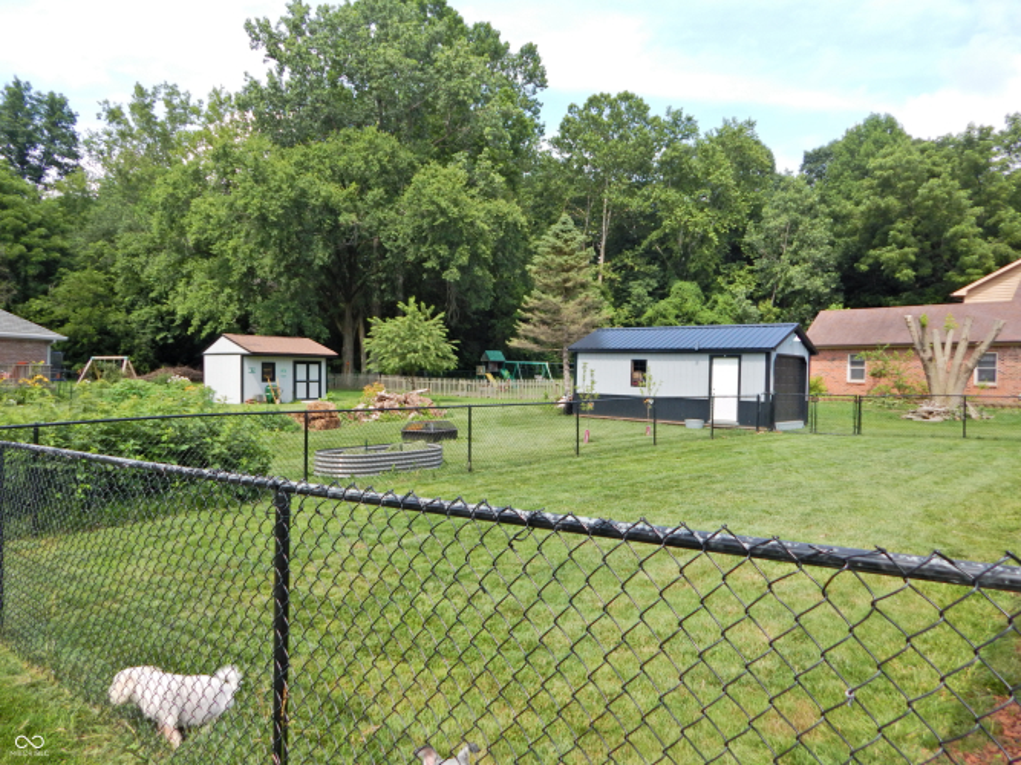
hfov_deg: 76.4
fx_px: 649
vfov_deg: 61.1
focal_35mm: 22
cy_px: 382
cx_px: 510
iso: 125
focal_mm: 4
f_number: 3
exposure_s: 1/800
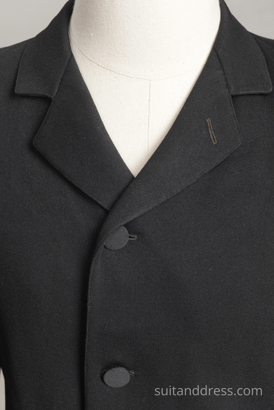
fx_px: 548
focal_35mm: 48
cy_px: 205
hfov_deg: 28.1
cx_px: 137
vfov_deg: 41.1
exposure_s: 1/60
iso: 400
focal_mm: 32
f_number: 5.6
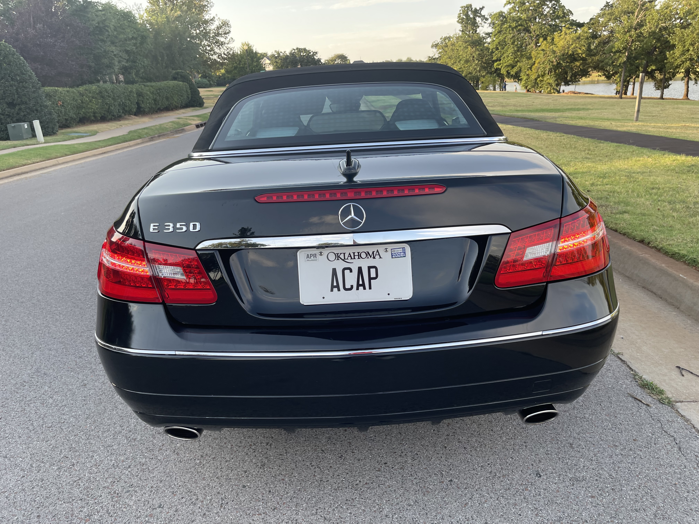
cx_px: 350
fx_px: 505
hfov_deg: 69.4
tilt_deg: -20.2
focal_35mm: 25
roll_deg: +3.9
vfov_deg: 54.9
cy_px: 262
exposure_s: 1/309
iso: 32
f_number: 1.6
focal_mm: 5.1
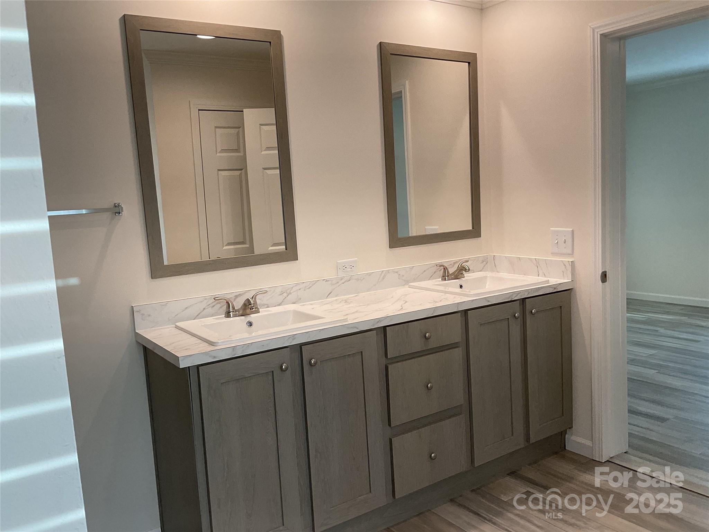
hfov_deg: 61.7
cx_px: 354
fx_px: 594
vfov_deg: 48.2
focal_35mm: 29
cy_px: 266
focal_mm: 3
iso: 50
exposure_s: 1/120
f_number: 1.8
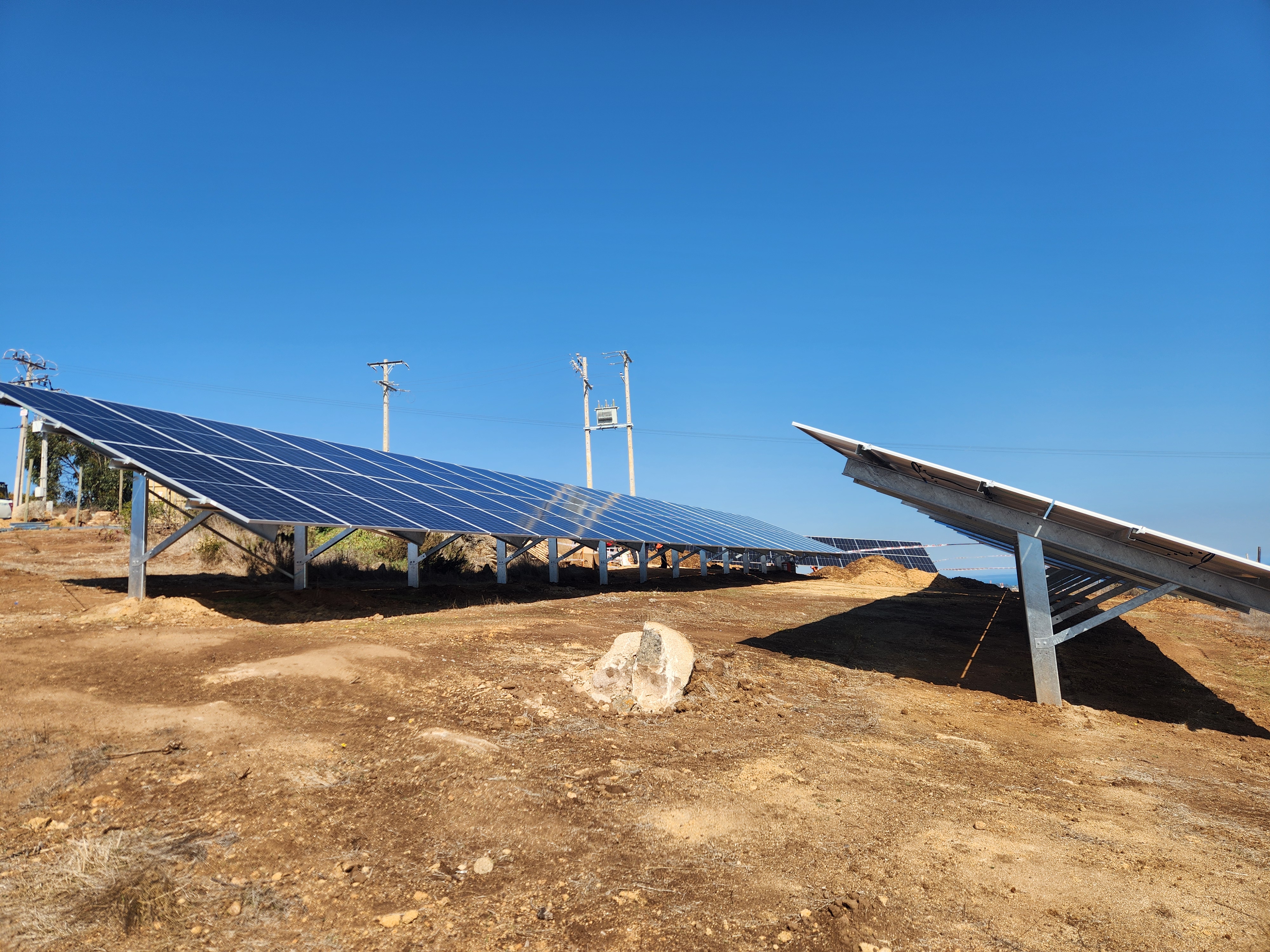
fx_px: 844
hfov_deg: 73.9
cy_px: 476
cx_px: 635
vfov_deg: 58.9
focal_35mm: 23
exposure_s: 1/1488
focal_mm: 5.4
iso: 20
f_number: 1.8
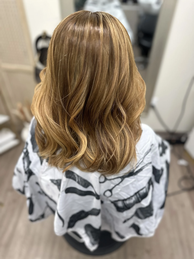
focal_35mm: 24
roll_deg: -0.8
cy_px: 130
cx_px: 97
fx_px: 179
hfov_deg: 56.8
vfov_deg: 71.6
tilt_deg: -42.3
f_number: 1.78
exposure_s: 1/120
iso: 200
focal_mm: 6.86
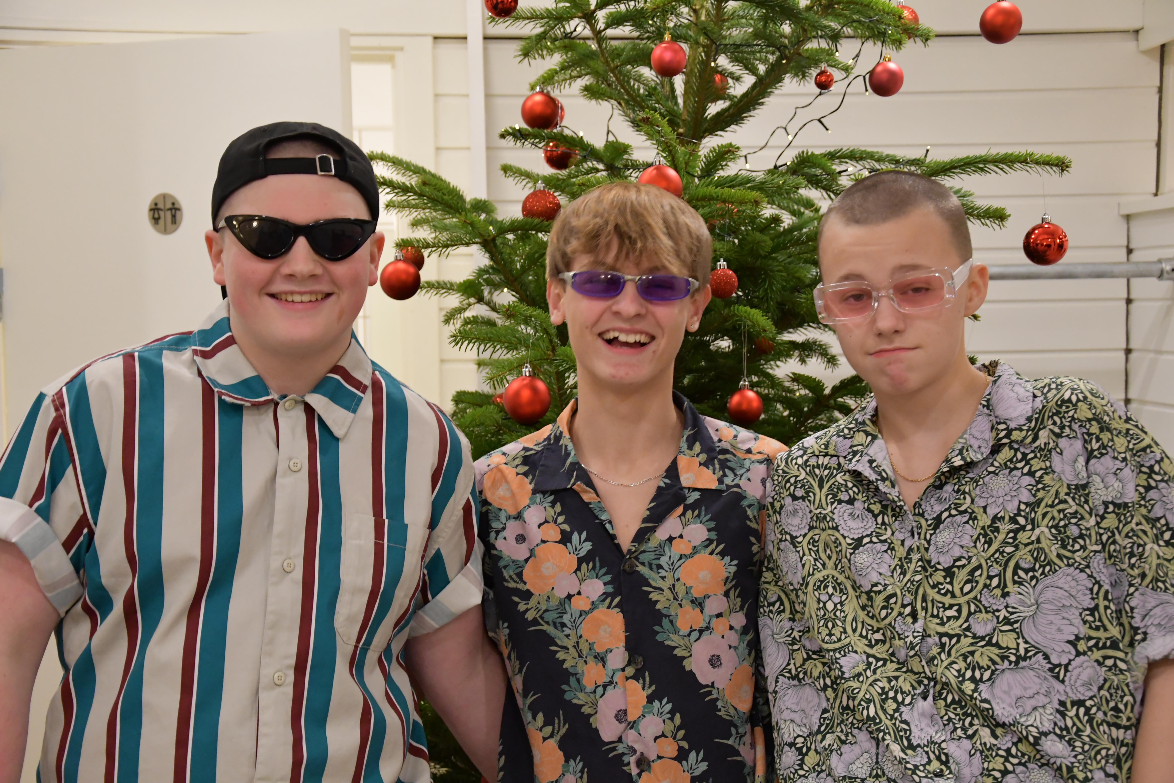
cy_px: 392
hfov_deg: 38.2
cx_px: 587
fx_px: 1696
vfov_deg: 26.0
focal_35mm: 52
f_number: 4.5
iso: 3200
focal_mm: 35
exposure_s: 1/80
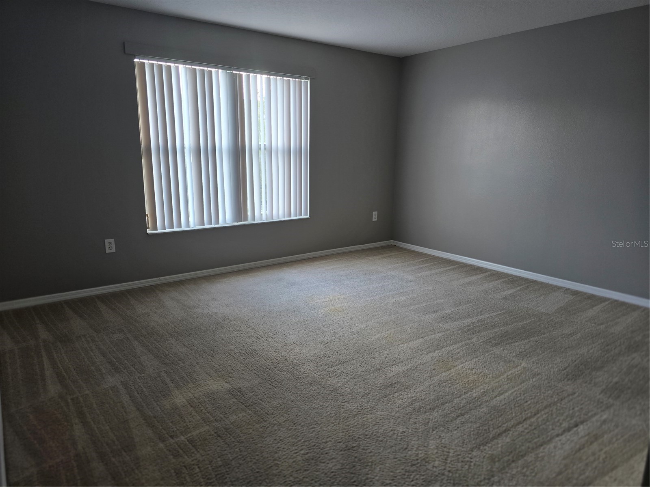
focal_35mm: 23
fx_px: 432
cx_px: 325
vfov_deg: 58.9
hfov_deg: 73.9
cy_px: 244
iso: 200
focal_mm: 6.3
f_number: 1.7
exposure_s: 1/359
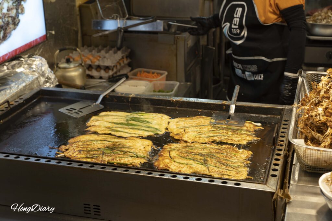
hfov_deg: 33.4
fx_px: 553
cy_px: 110
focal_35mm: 60
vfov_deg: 22.6
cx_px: 166
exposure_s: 1/60
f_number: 5.6
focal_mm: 60
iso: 250
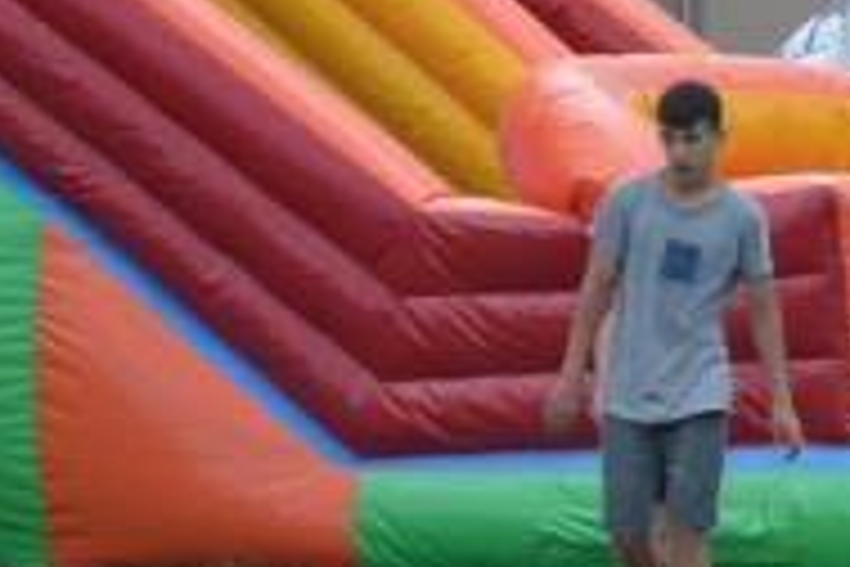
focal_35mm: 572
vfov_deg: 2.4
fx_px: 13504
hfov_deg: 3.6
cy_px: -74
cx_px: 1025
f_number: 6.3
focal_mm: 90
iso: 100
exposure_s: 1/160
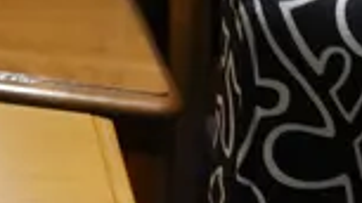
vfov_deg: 4.4
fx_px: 2246
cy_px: 1055
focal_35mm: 234
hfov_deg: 8.6
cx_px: 782
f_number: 3.6
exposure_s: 1/60
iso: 320
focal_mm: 16
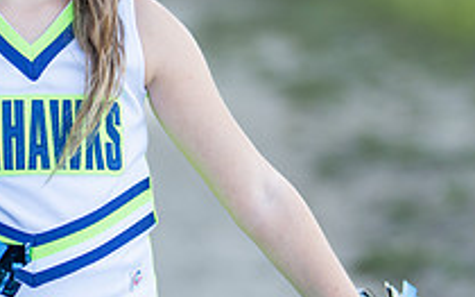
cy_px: 93
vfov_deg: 7.8
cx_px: 30
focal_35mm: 168
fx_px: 2174
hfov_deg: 12.4
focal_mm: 50
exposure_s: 1/800
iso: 100
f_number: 1.2
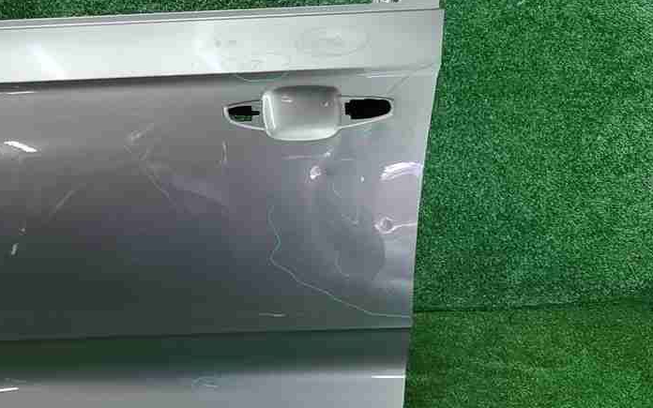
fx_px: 1014
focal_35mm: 57
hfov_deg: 34.4
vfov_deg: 22.7
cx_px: 116
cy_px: 157
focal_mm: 5.4
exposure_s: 1/50
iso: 100
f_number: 1.8
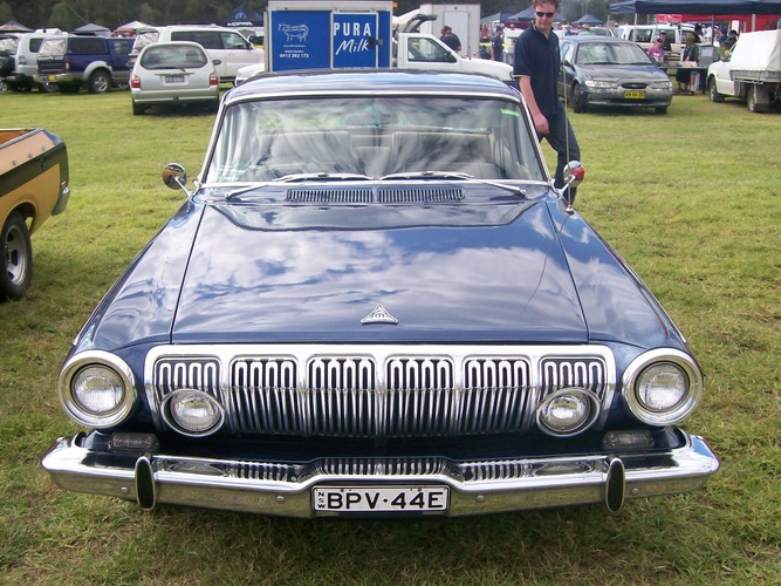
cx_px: 361
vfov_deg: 34.3
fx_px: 947
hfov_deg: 44.8
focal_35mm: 42
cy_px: 333
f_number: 7.2
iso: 80
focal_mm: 5.8
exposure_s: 1/121
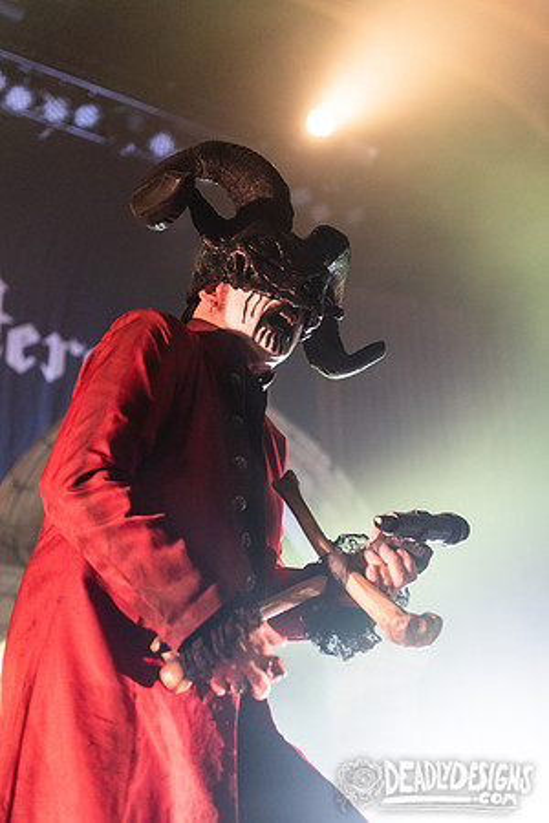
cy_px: 412
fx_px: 1327
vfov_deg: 34.5
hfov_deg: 23.4
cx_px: 274
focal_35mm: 58
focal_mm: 58
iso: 2000
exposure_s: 1/320
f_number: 3.2
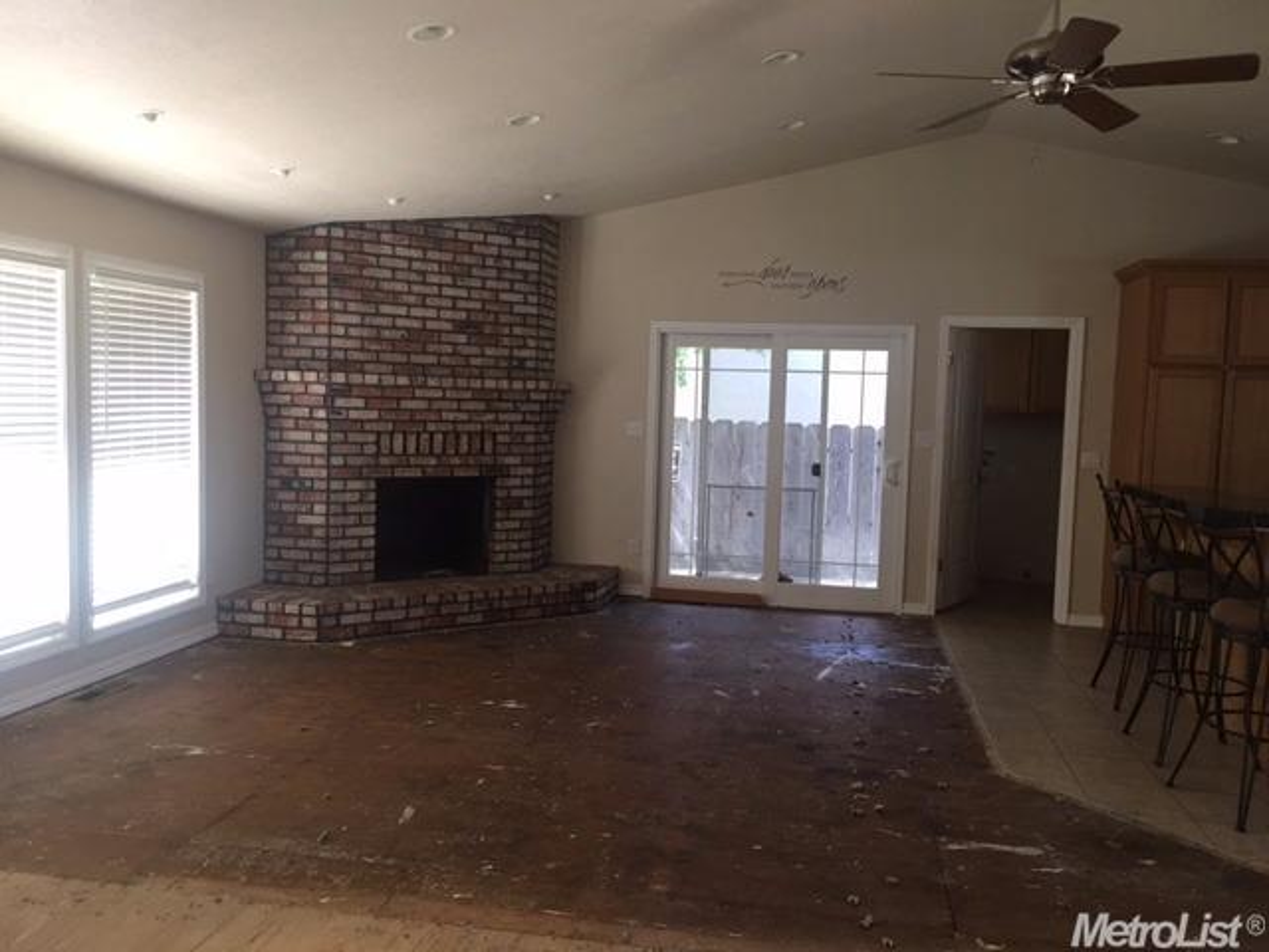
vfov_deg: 48.2
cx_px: 634
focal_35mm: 29
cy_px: 476
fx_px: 1063
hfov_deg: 61.7
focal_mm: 4.15
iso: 32
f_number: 2.2
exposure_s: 1/15
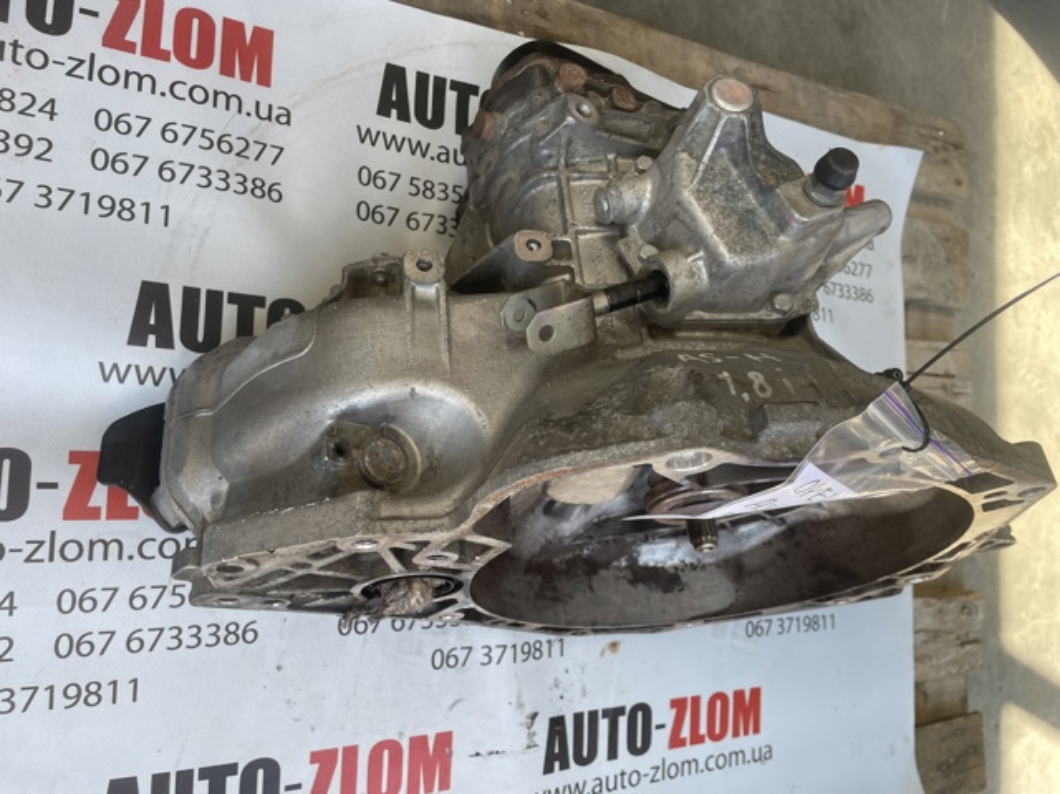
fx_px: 796
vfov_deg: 53.0
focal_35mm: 26
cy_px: 397
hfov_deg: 67.3
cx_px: 530
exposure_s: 1/122
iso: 32
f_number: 1.6
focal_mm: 4.2
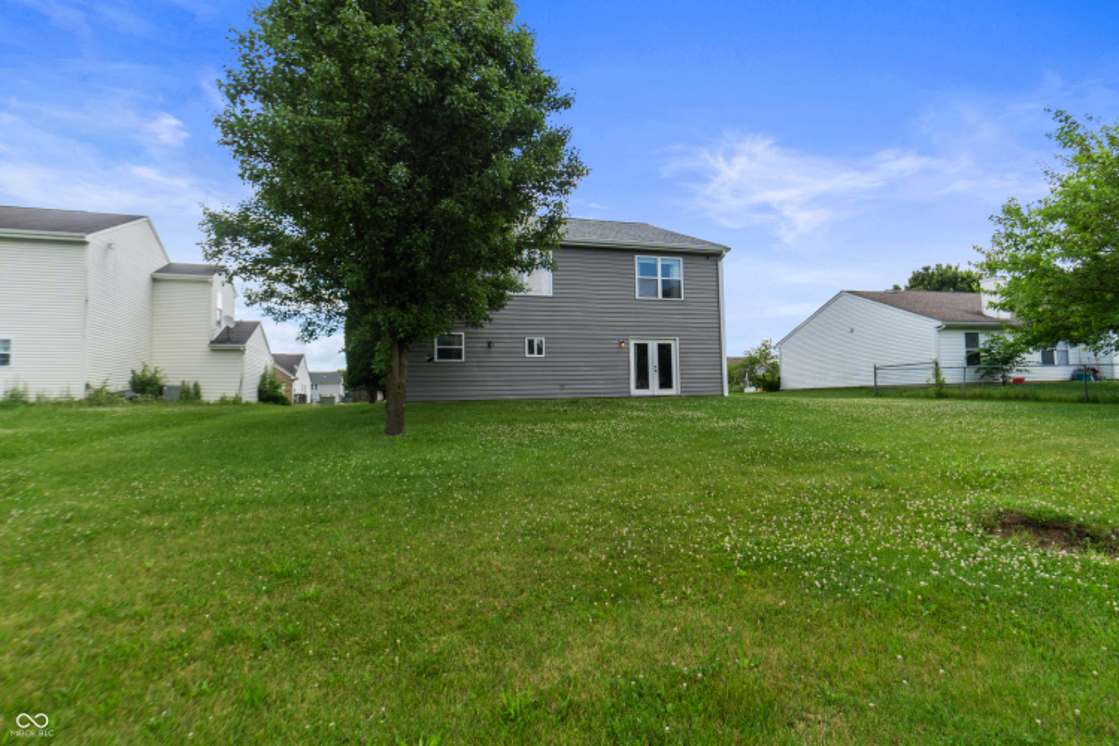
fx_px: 559
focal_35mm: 18
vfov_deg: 67.4
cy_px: 373
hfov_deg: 90.0
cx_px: 560
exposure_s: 1/500
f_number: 9
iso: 250
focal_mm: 12
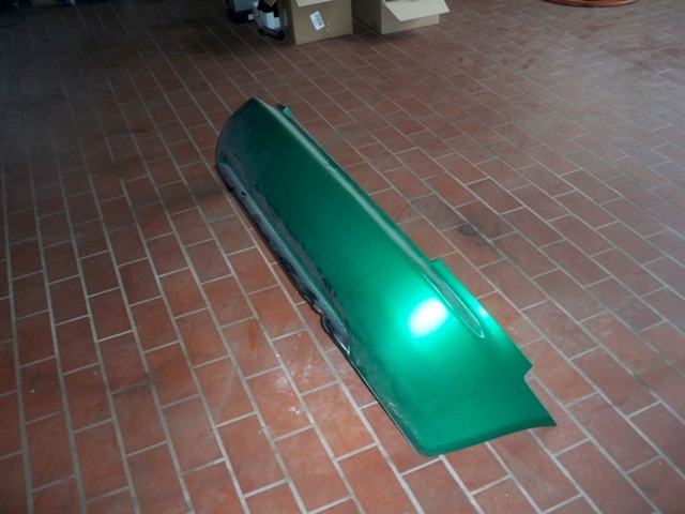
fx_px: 693
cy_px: 257
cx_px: 342
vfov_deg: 40.7
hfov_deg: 52.6
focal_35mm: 35
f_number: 3.1
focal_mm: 6.3
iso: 400
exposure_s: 1/60
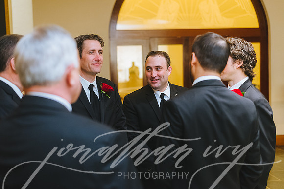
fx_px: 395
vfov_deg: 27.0
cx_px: 142
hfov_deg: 39.6
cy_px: 94
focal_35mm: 50
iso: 3200
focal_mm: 50
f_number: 2.2
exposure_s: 1/125
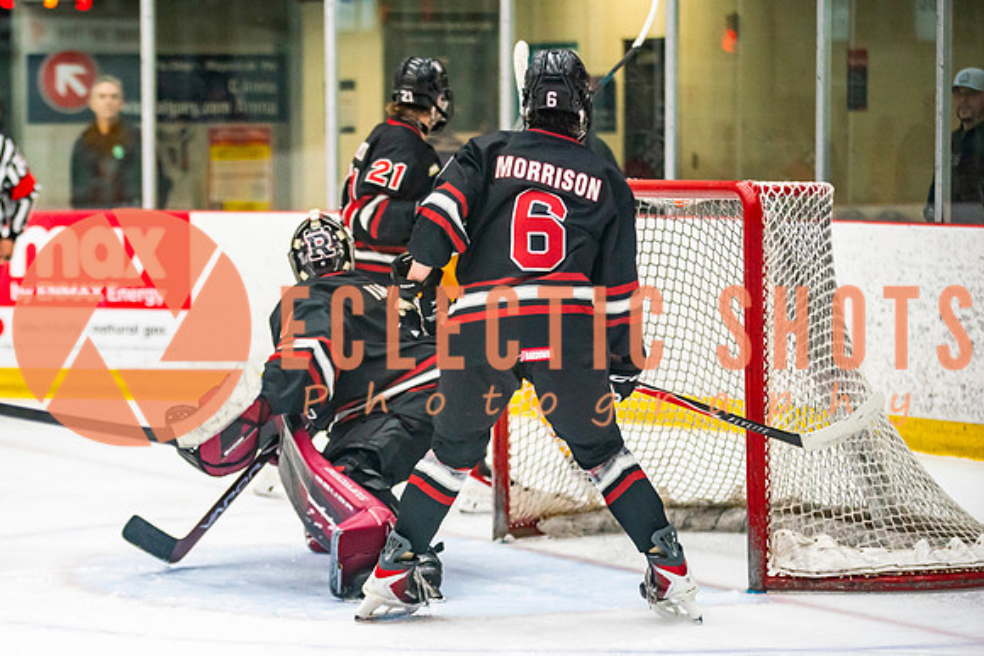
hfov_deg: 12.9
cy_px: 405
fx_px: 4358
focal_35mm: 159
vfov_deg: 8.6
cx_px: 330
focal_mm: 120
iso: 3200
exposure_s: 1/640
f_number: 2.8
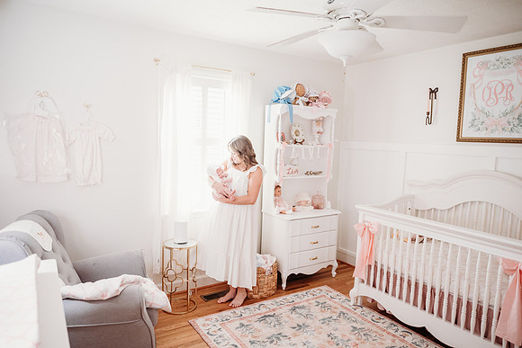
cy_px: 174
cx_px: 261
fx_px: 348
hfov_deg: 73.7
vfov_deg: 53.2
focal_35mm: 24
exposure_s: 1/200
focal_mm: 24
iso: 2000
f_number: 2.8
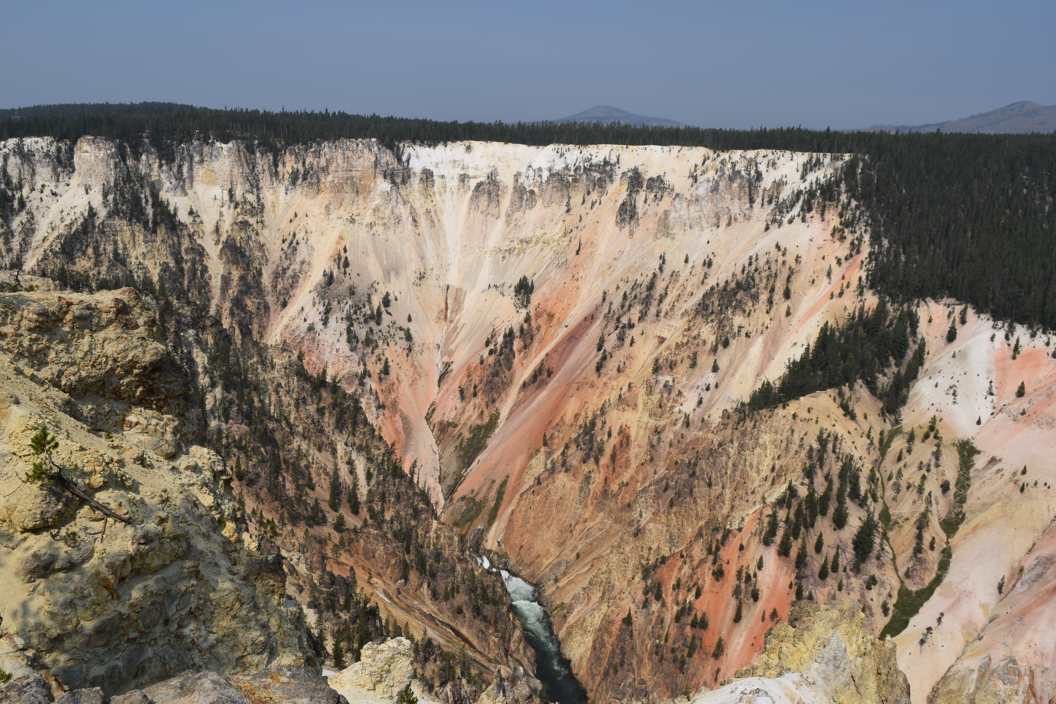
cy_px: 352
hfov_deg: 61.9
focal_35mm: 30
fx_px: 880
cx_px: 528
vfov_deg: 43.6
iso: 200
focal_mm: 20
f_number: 11
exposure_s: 1/500
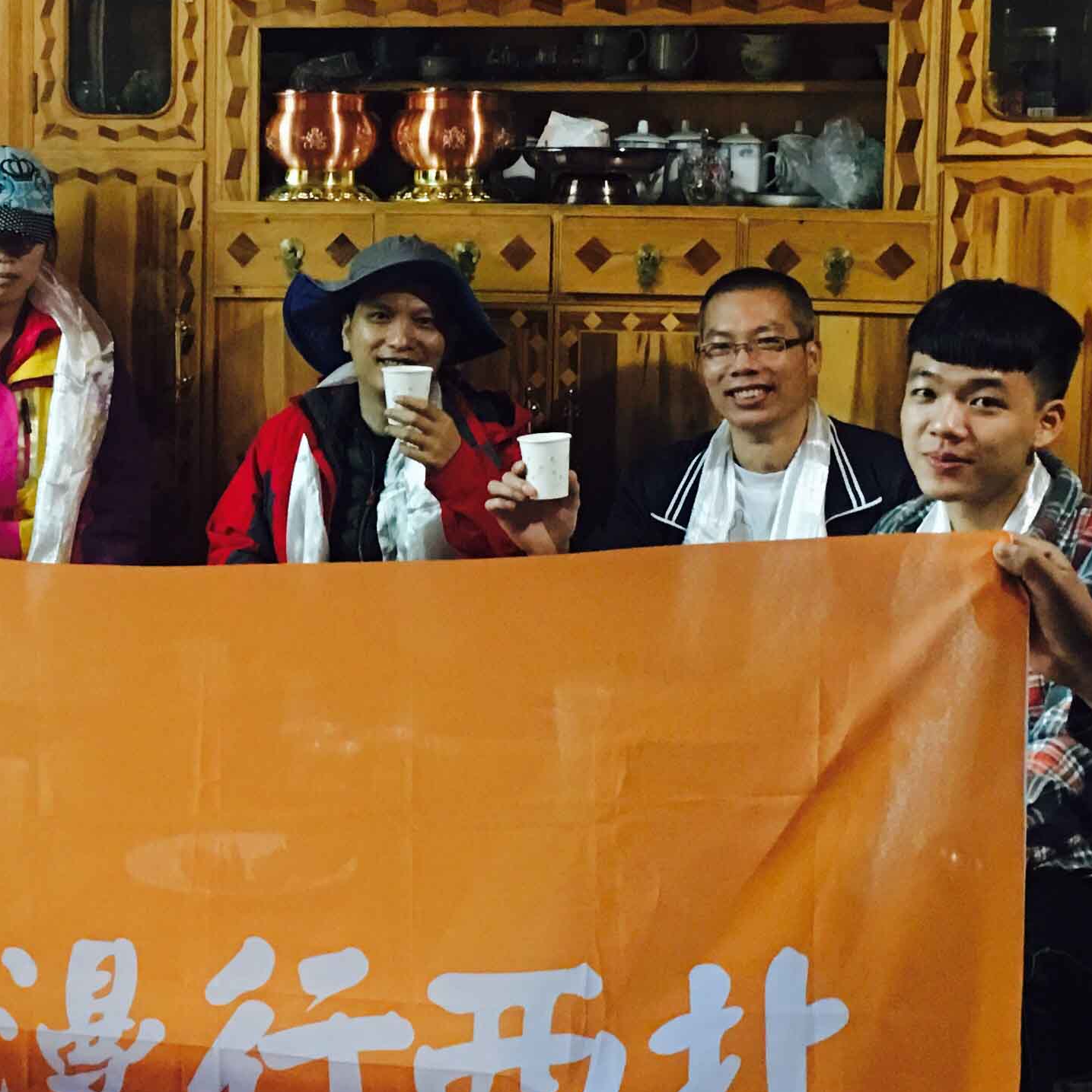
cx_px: 218
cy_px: 390
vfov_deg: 23.9
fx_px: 2570
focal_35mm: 72
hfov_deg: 23.6
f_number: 2.2
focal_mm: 4.15
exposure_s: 1/8
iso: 100
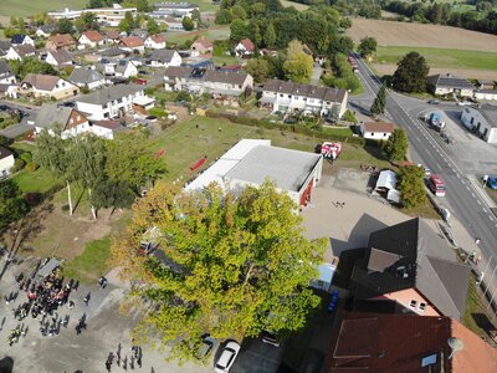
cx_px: 248
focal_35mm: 24
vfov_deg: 56.8
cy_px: 186
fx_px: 345
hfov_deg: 71.6
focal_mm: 4.5
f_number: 2.8
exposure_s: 1/690
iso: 100
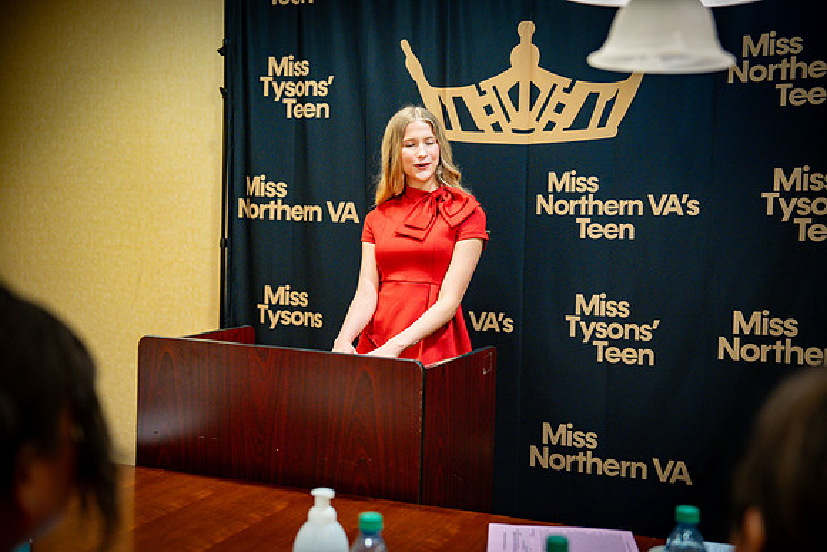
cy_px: 276
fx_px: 1080
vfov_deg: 28.7
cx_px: 414
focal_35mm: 47
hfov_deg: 41.9
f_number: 2.8
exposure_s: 1/125
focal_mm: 47
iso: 1600
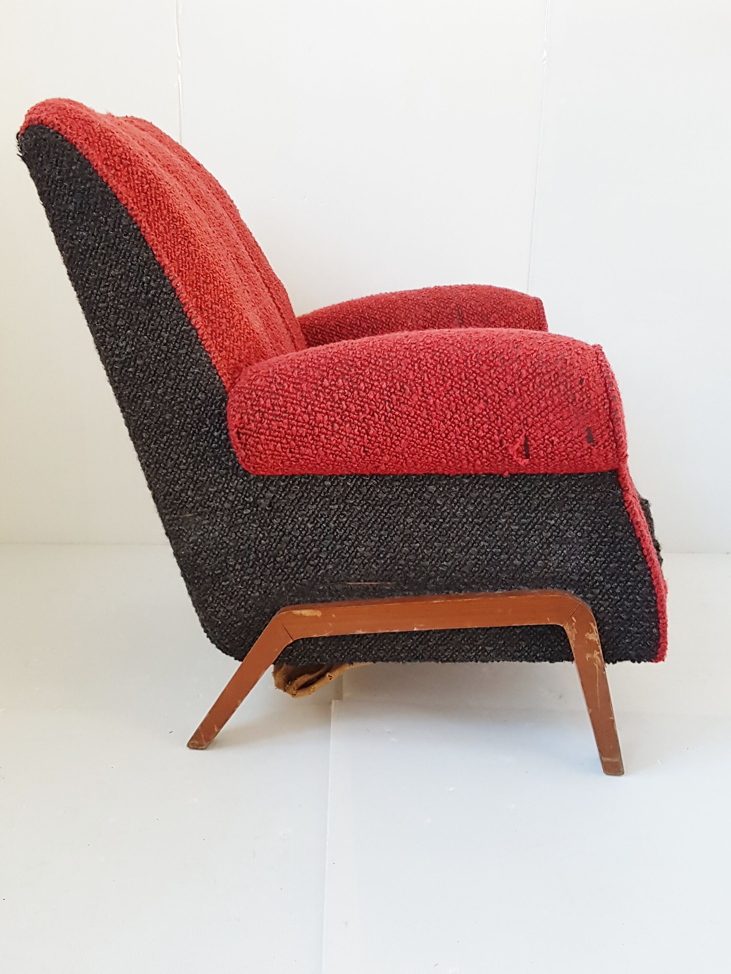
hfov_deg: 53.1
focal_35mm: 26
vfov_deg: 67.3
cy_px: 487
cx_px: 366
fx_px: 732
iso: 160
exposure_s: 1/50
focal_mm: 4.2
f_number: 1.7
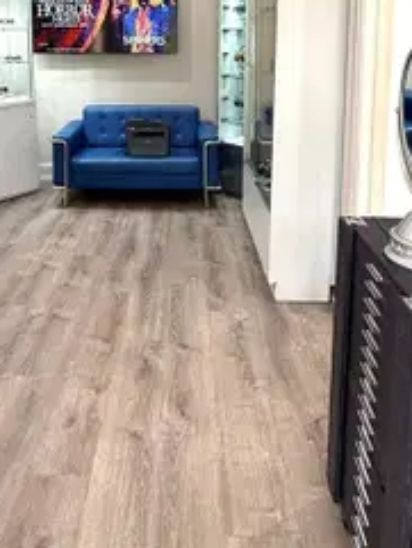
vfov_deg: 54.1
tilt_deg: -6.5
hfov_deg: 45.2
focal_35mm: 31
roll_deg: +0.1
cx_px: 162
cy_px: 103
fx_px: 492
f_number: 2.2
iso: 250
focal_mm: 2.22
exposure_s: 1/60
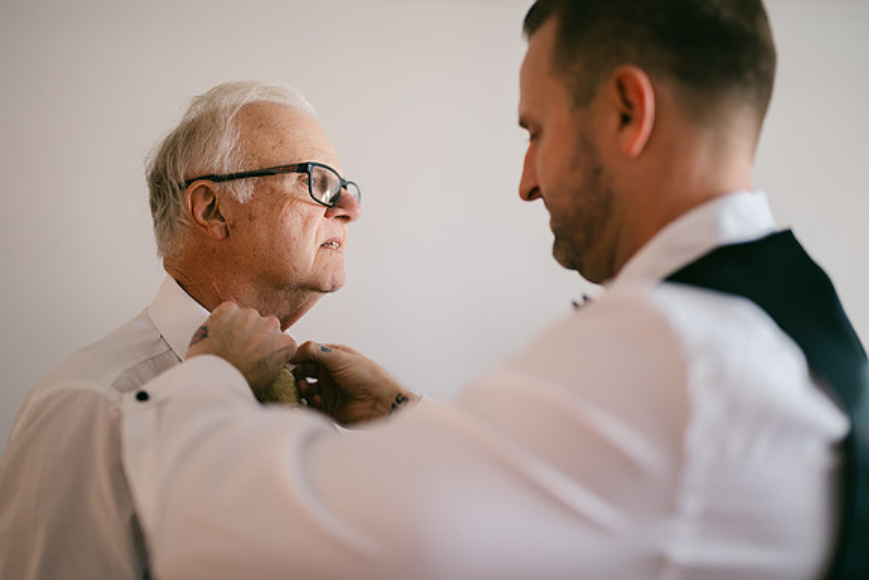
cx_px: 434
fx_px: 845
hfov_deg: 54.4
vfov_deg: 37.9
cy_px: 290
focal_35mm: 35
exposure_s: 1/100
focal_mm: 35
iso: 400
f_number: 1.2
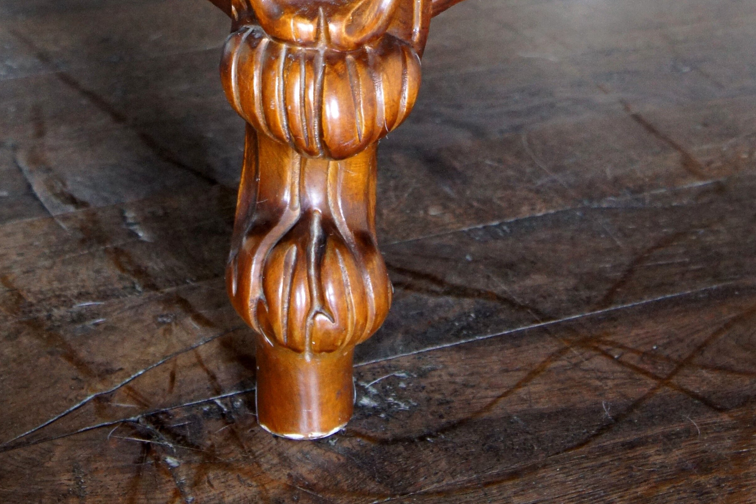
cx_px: 307
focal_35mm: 82
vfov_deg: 15.5
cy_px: -225
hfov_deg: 24.7
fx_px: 1722
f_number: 4
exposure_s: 1/30
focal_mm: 27
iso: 1600
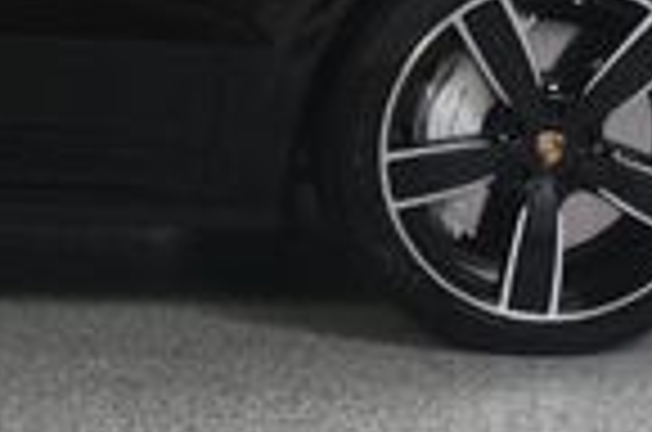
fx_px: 2638
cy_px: -9
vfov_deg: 9.3
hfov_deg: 13.4
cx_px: -301
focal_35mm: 146
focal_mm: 22
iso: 100
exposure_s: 1/160
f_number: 9
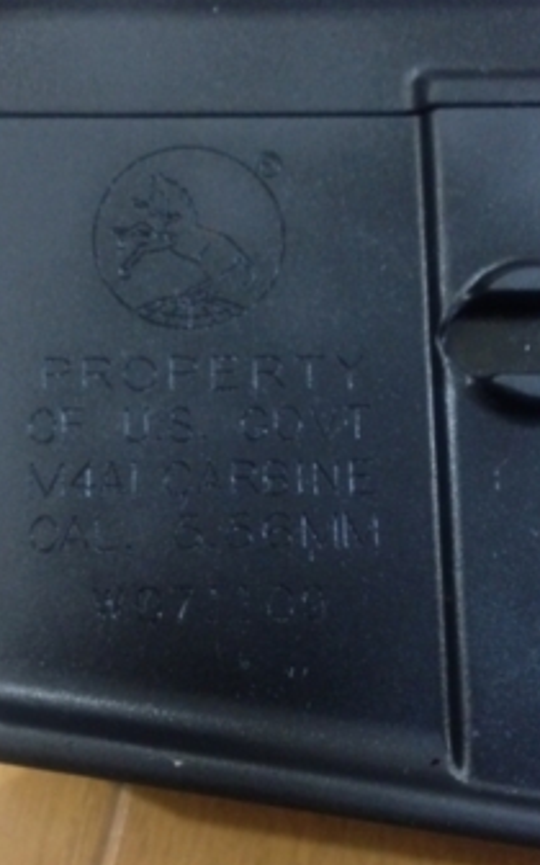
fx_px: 1224
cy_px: 454
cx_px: 208
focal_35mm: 52
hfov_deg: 24.8
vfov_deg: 38.9
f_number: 2.4
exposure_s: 1/15
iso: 800
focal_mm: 4.12
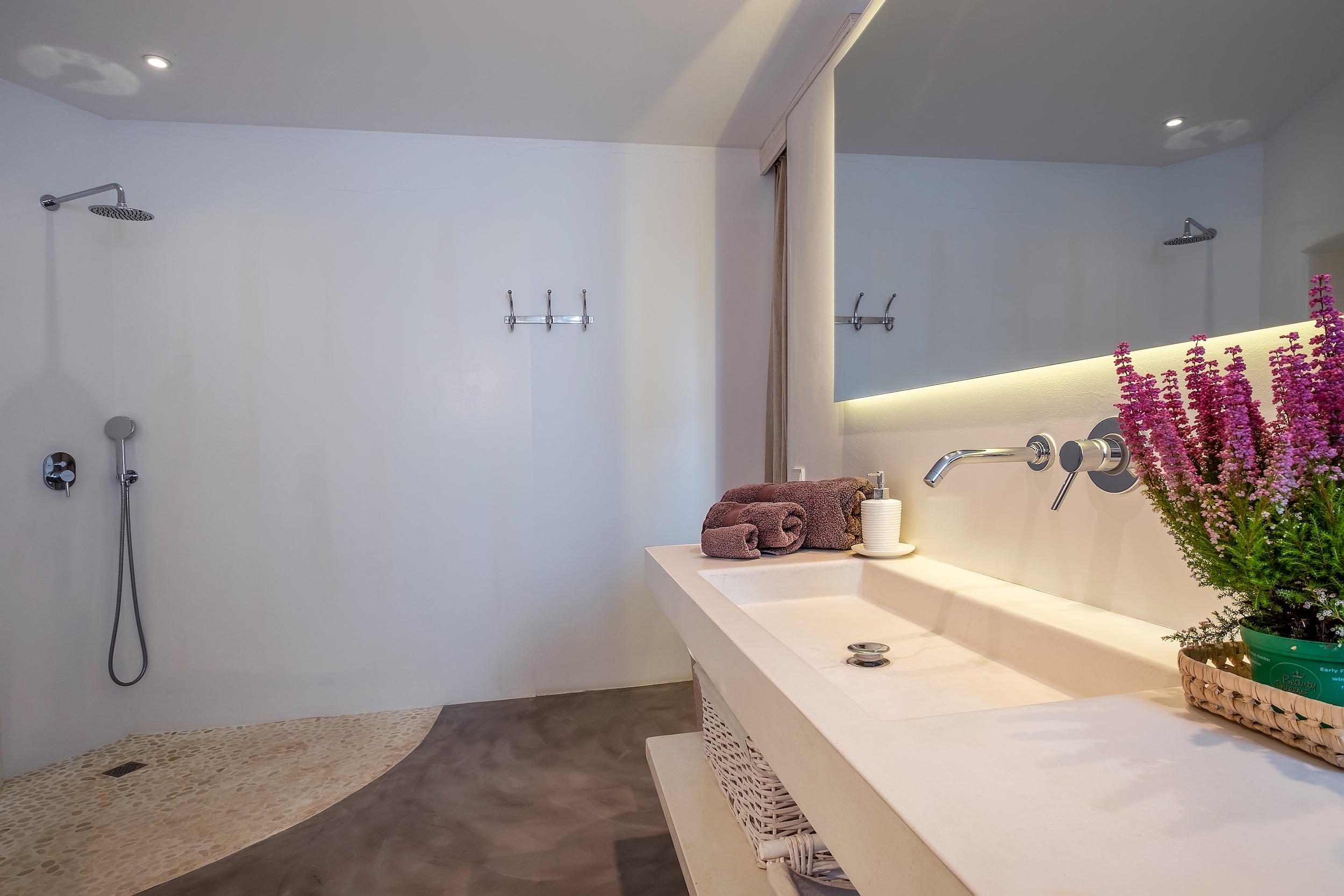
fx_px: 672
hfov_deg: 90.0
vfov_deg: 67.4
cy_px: 448
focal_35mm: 18
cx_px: 672
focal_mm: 12
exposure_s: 1/7
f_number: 10
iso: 200
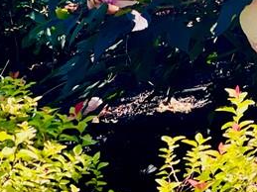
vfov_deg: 5.8
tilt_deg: -5.6
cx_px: 290
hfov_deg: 7.8
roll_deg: +4.4
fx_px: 1877
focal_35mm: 253
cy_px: -137
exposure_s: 1/241
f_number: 2.2
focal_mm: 7.5
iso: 25
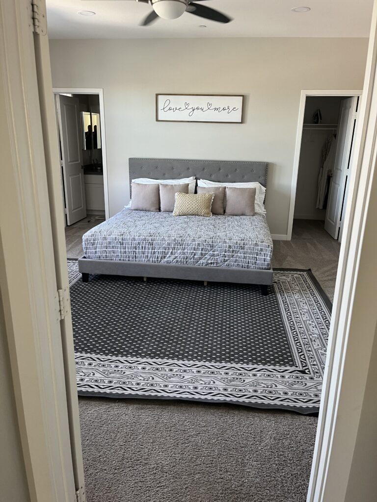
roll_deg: -1.0
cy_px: 251
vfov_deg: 67.3
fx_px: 378
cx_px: 188
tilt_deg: -16.0
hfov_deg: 53.1
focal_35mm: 26
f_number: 1.6
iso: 125
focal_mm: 5.1
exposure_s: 1/60
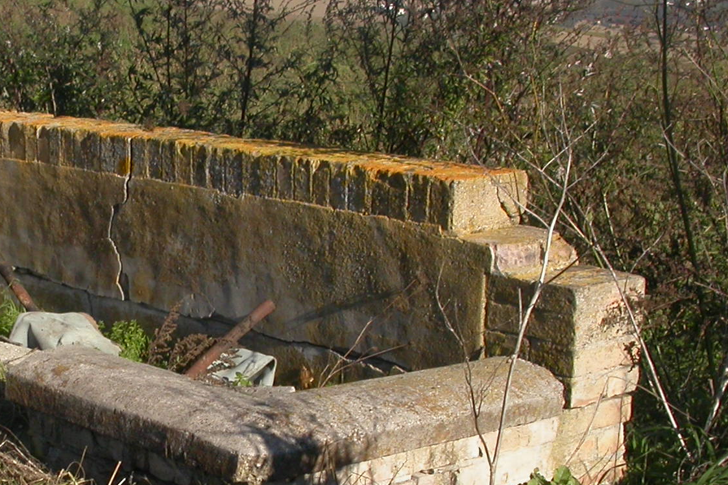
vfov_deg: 17.0
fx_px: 1618
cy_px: 331
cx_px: 117
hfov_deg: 24.8
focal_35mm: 80
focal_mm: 7.85
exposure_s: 1/291
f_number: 7.5
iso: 100
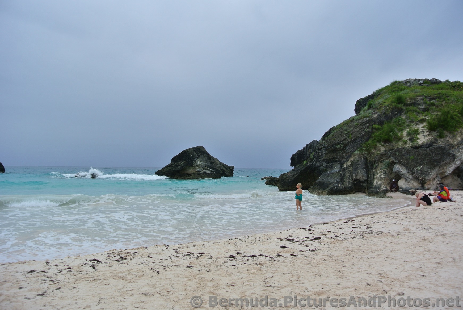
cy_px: 155
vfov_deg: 48.0
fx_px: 348
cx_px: 232
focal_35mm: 27
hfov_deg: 67.3
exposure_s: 1/800
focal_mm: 10
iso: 100
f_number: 5
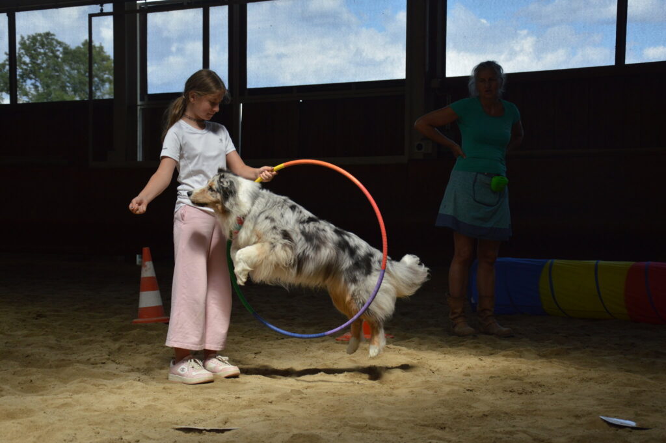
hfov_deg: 28.1
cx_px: 333
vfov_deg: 18.9
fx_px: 1331
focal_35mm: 72
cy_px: 222
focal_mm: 48
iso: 400
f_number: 4.8
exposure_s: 1/800
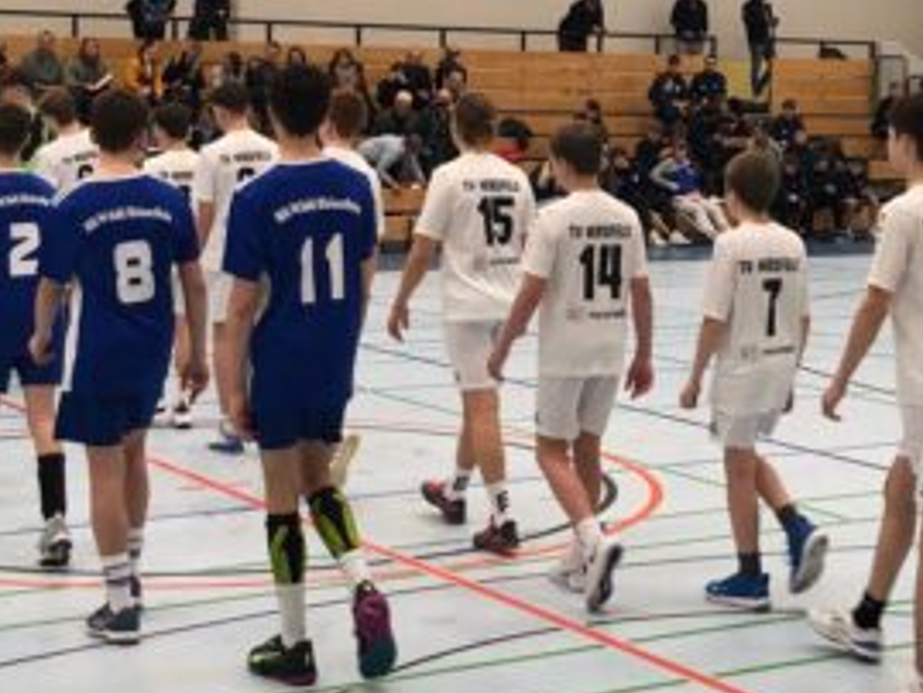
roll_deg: +0.3
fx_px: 2134
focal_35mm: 80
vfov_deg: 18.3
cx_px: 594
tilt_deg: -0.8
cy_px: 161
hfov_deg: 24.3
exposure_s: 1/33
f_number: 1.8
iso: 25
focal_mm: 3.99
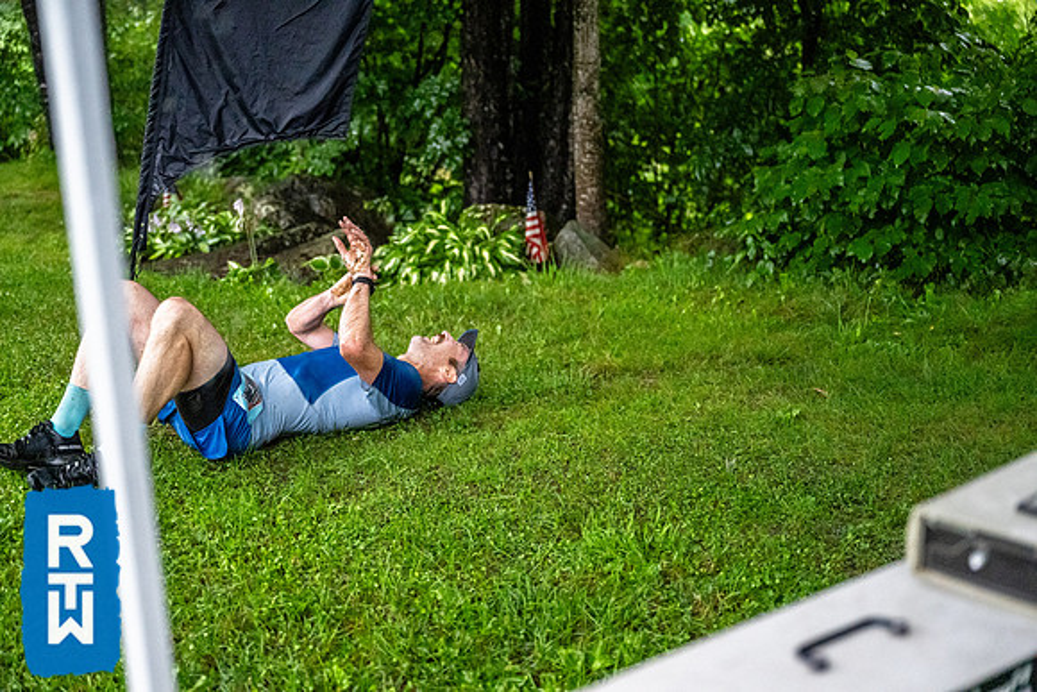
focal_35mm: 53
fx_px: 1527
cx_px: 518
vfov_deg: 25.5
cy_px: 346
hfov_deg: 37.5
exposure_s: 1/400
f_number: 2.8
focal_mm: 53
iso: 12800
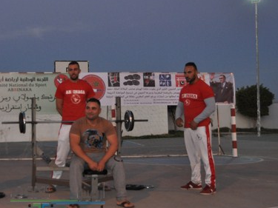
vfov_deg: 22.9
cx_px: 58
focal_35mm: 64
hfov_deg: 29.6
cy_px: 88
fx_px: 514
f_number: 4
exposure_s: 1/60
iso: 800
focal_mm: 26
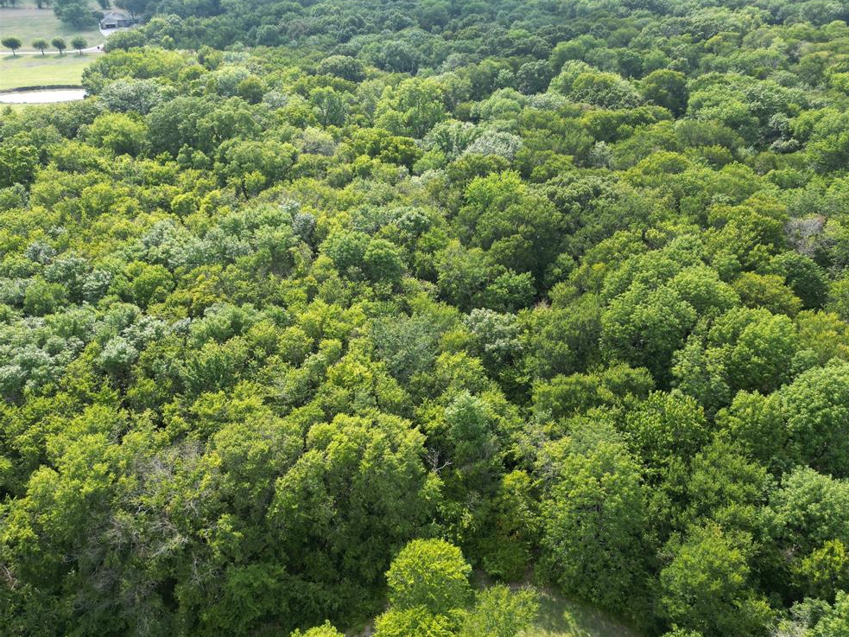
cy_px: 322
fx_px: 613
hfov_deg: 69.4
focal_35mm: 25
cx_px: 441
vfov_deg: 54.9
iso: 100
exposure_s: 1/725
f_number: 1.7
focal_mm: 6.72
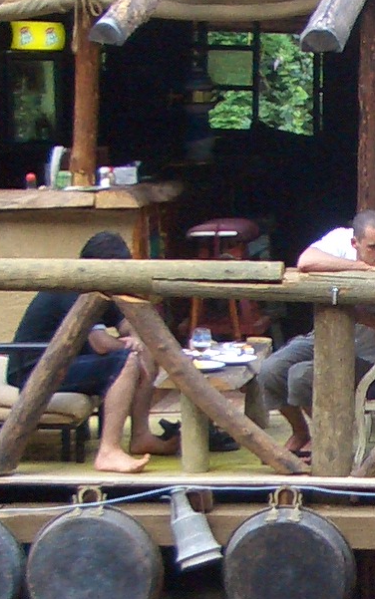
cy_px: 571
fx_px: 2582
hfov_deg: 8.1
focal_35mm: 158
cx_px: 609
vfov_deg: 13.1
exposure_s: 1/125
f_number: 2.6
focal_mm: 5.8
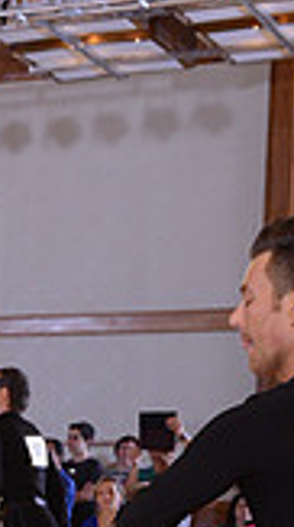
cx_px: -276
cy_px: 656
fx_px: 1979
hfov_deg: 8.1
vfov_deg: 14.6
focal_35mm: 142
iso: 1250
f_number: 7.1
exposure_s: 1/250
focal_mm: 38
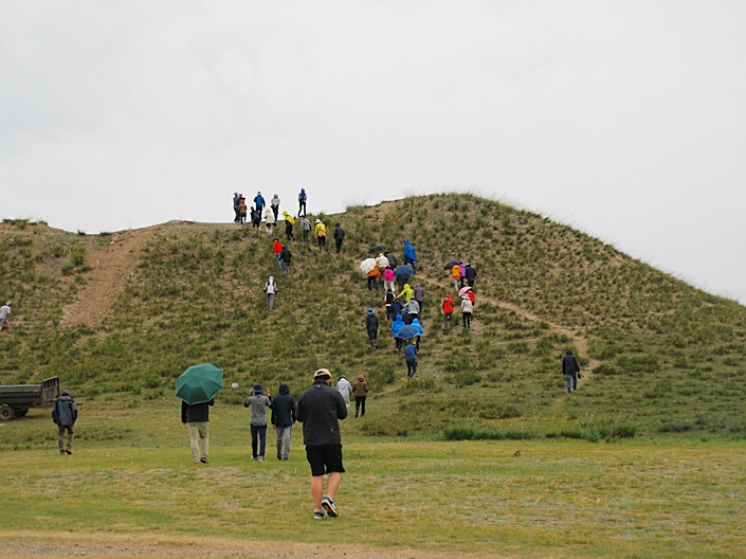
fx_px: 1766
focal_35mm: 82
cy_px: 276
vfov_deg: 18.0
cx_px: 354
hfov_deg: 23.8
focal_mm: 50
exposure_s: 1/640
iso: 400
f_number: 6.3
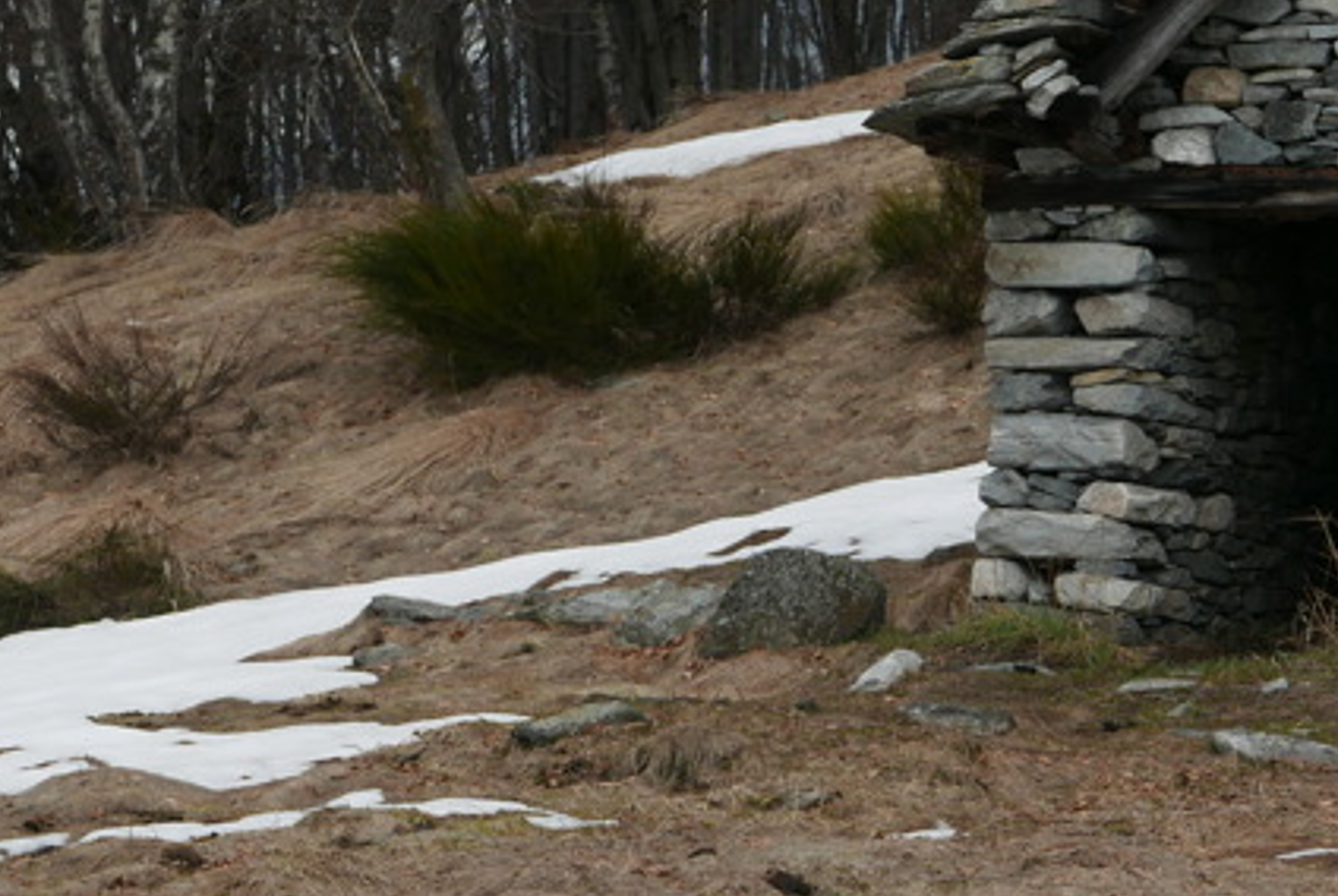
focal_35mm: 141
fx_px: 5248
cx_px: 1412
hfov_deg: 14.3
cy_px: 429
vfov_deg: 9.8
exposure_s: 1/800
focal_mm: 22.7
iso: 200
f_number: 5.6
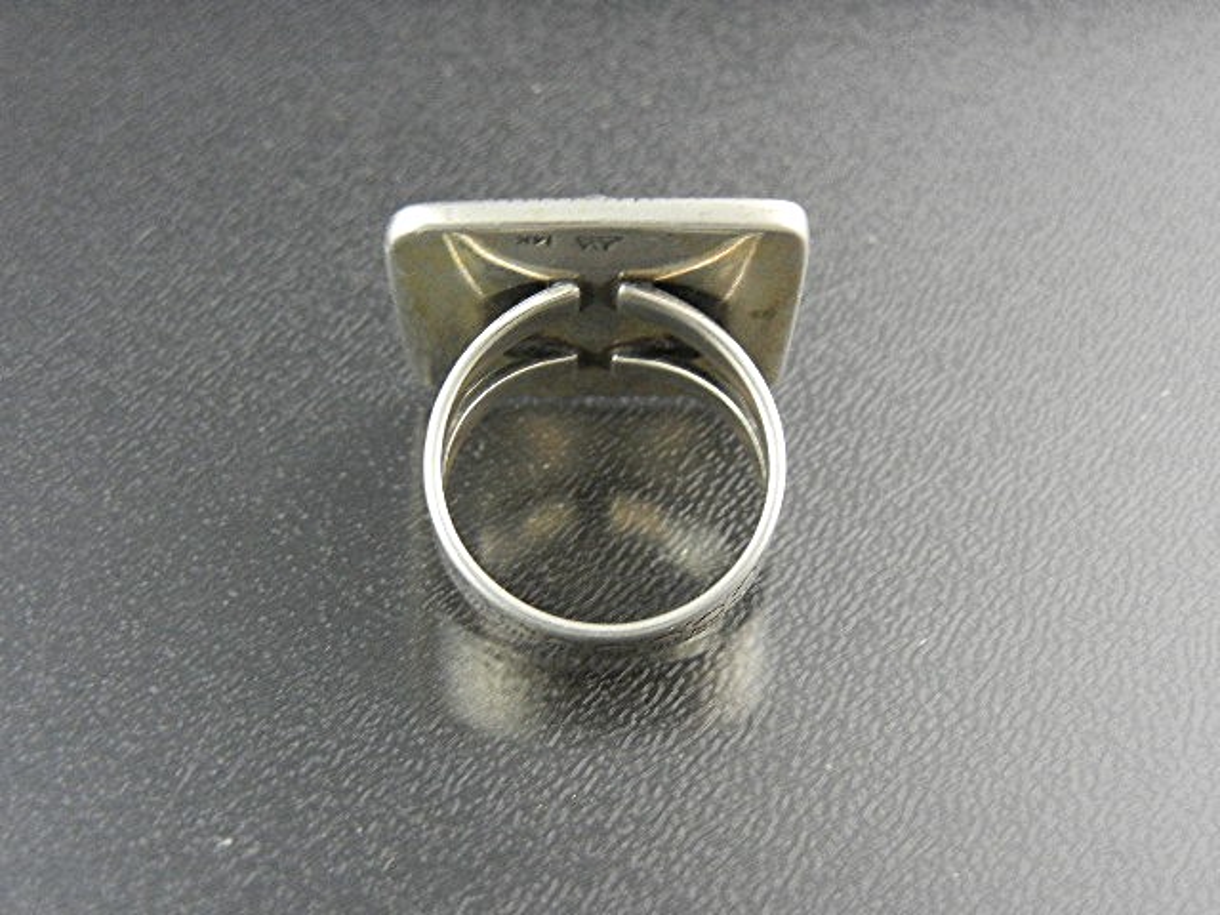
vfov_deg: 24.8
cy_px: 458
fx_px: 2079
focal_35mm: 59
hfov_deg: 32.7
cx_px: 610
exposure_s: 1/18.4
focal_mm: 10.6
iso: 400
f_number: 4
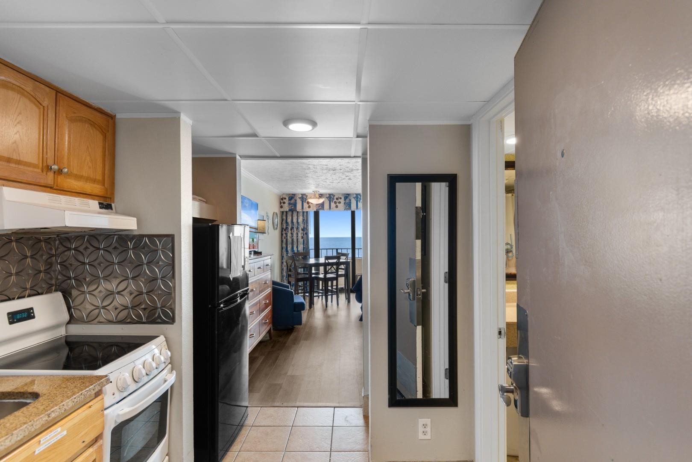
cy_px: 231
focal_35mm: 18
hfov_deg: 90.0
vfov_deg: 67.4
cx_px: 346
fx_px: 346
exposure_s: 1/8
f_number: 4.8
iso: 100
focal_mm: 12
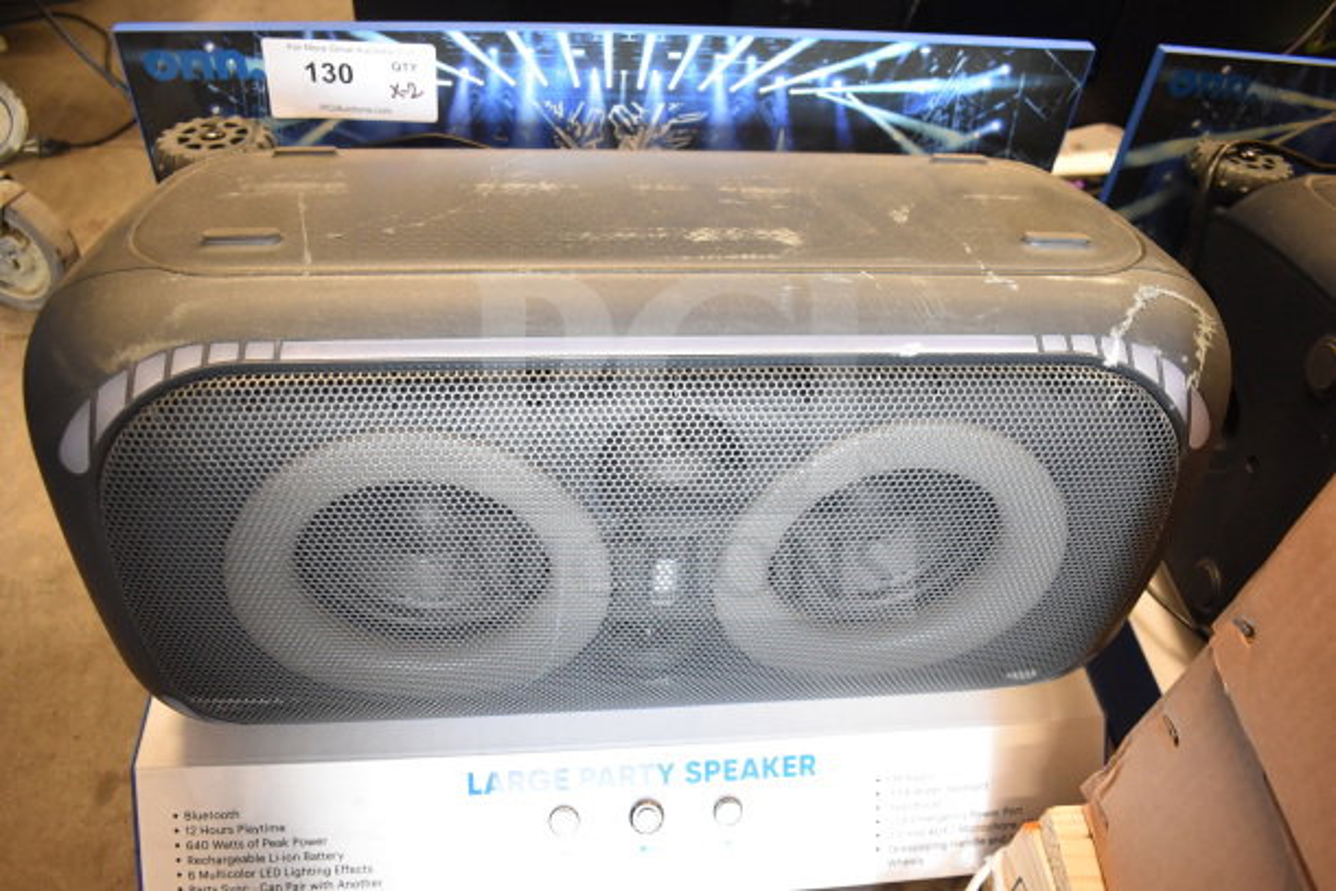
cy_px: 446
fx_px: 1002
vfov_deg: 48.0
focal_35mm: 27
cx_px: 668
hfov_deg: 67.4
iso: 2000
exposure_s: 1/30
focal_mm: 18
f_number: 3.5
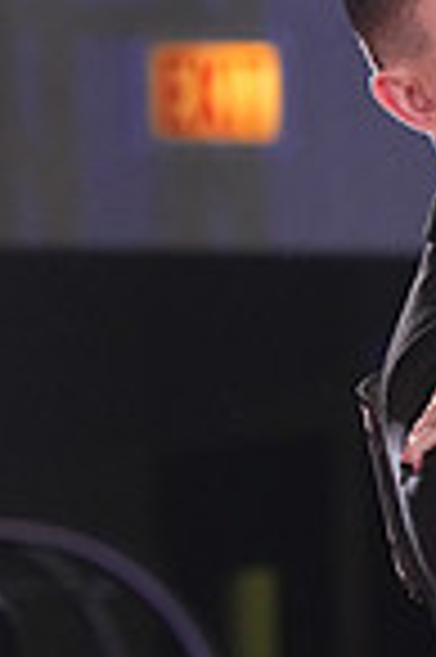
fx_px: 9760
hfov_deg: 2.5
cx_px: 825
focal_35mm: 536
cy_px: 1076
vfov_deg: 3.8
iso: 3200
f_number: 4.5
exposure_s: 1/250
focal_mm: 135
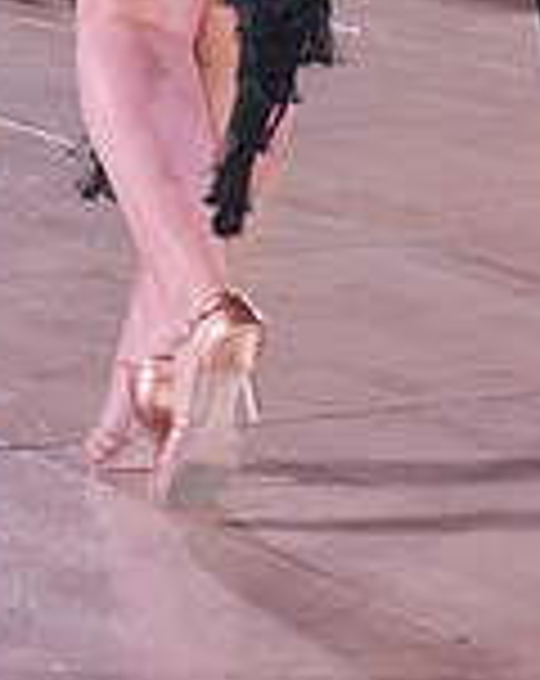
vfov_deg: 7.7
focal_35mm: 246
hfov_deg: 6.3
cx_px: 448
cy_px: -464
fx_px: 4934
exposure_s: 1/400
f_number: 4
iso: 2000
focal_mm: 68
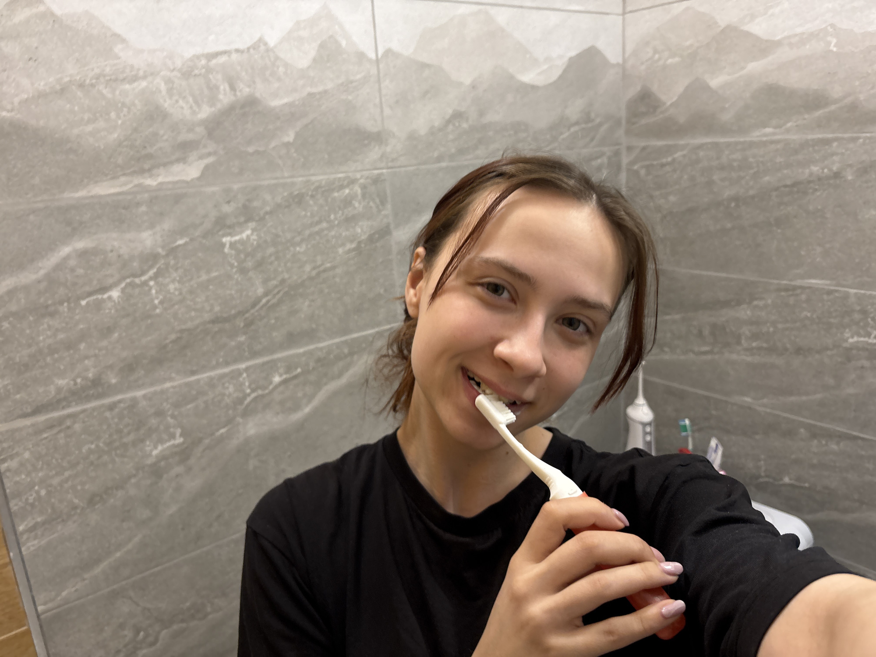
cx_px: 438
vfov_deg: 53.1
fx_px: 658
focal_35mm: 26
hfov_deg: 67.3
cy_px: 328
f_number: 1.6
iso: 250
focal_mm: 5.96
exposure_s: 1/50
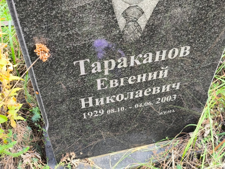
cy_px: 84
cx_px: 112
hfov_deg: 38.2
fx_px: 325
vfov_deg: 29.1
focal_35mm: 50
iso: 100
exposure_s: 1/60
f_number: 1.7
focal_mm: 4.71
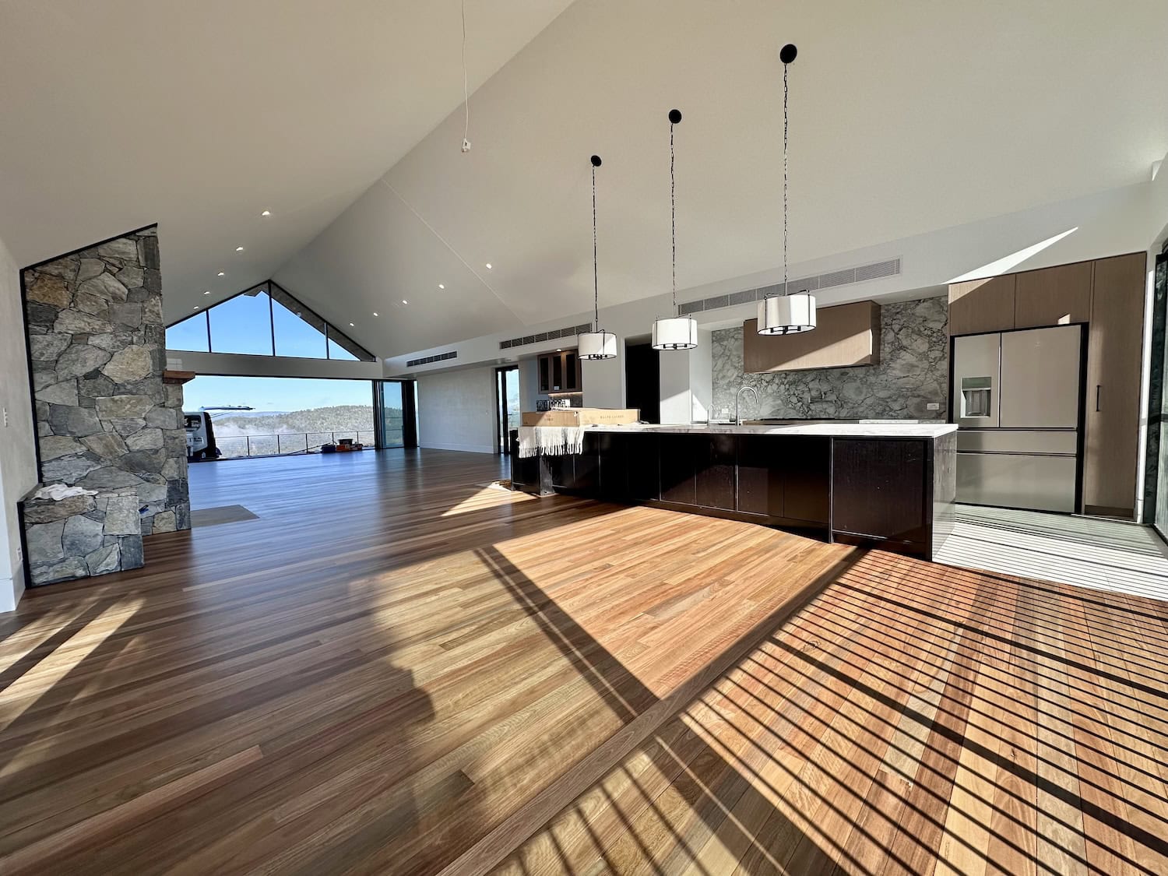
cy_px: 438
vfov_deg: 85.7
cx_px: 584
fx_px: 472
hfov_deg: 102.1
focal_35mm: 14
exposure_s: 1/587
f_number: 2.2
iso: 40
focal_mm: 2.2
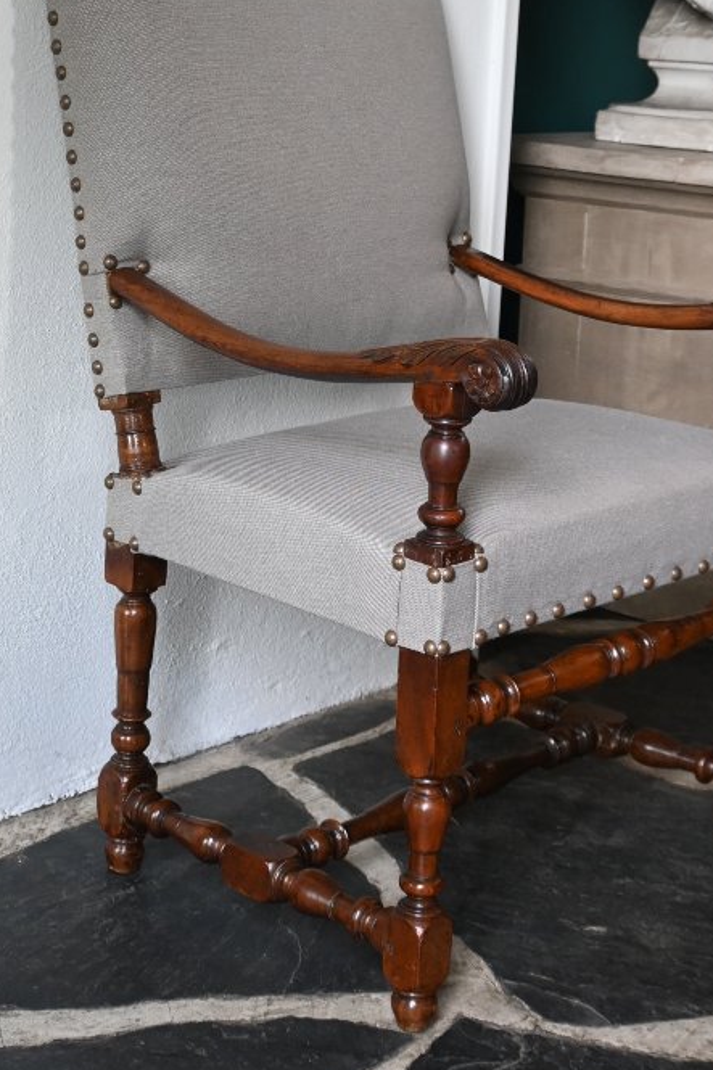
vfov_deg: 30.9
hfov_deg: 20.9
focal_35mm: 65
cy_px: 431
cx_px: 402
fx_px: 1932
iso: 720
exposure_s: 1/125
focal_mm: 24
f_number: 4.2
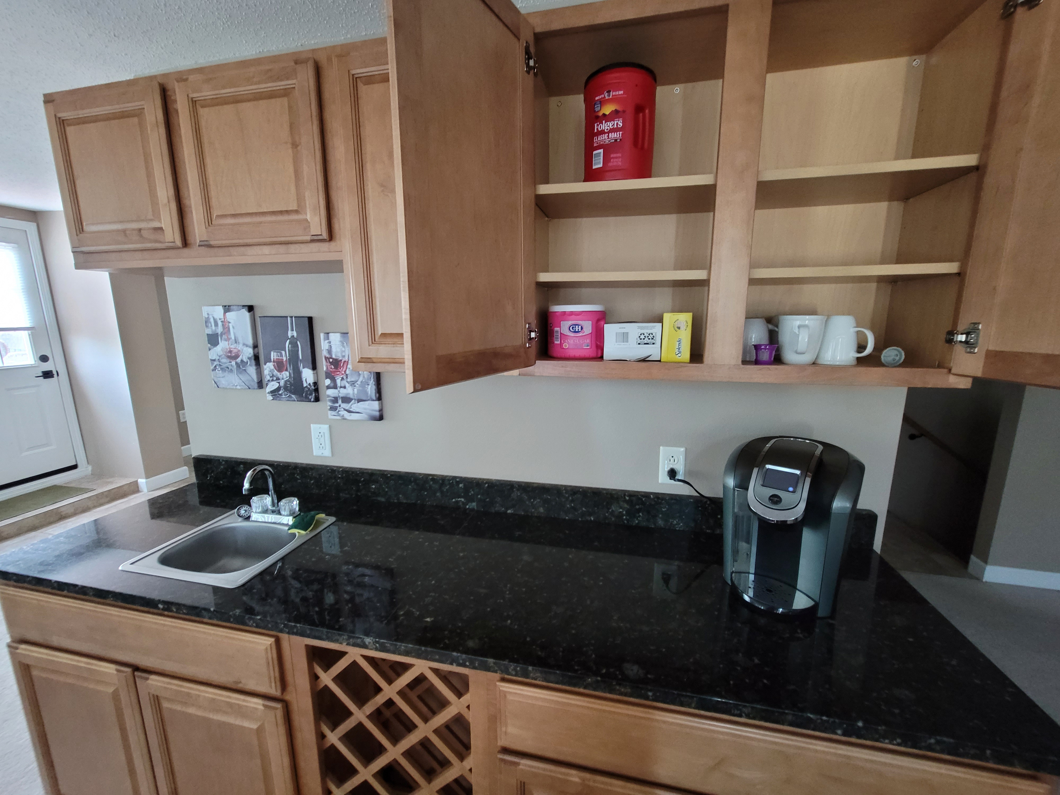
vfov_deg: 89.9
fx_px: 398
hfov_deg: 106.2
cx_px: 530
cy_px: 398
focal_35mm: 13
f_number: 2.2
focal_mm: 2.2
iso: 640
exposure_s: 1/24
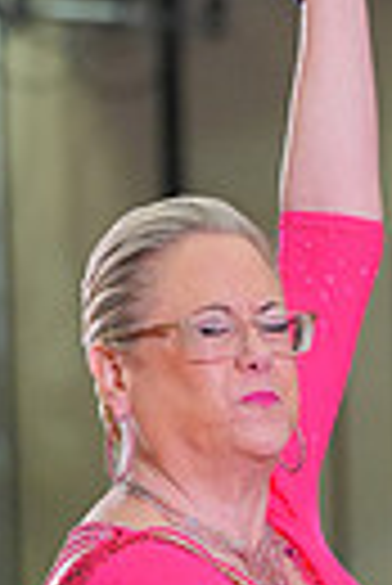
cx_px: 457
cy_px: 1080
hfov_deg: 2.8
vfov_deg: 4.1
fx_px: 8128
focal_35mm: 499
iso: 2500
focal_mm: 112
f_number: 4
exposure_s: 1/400
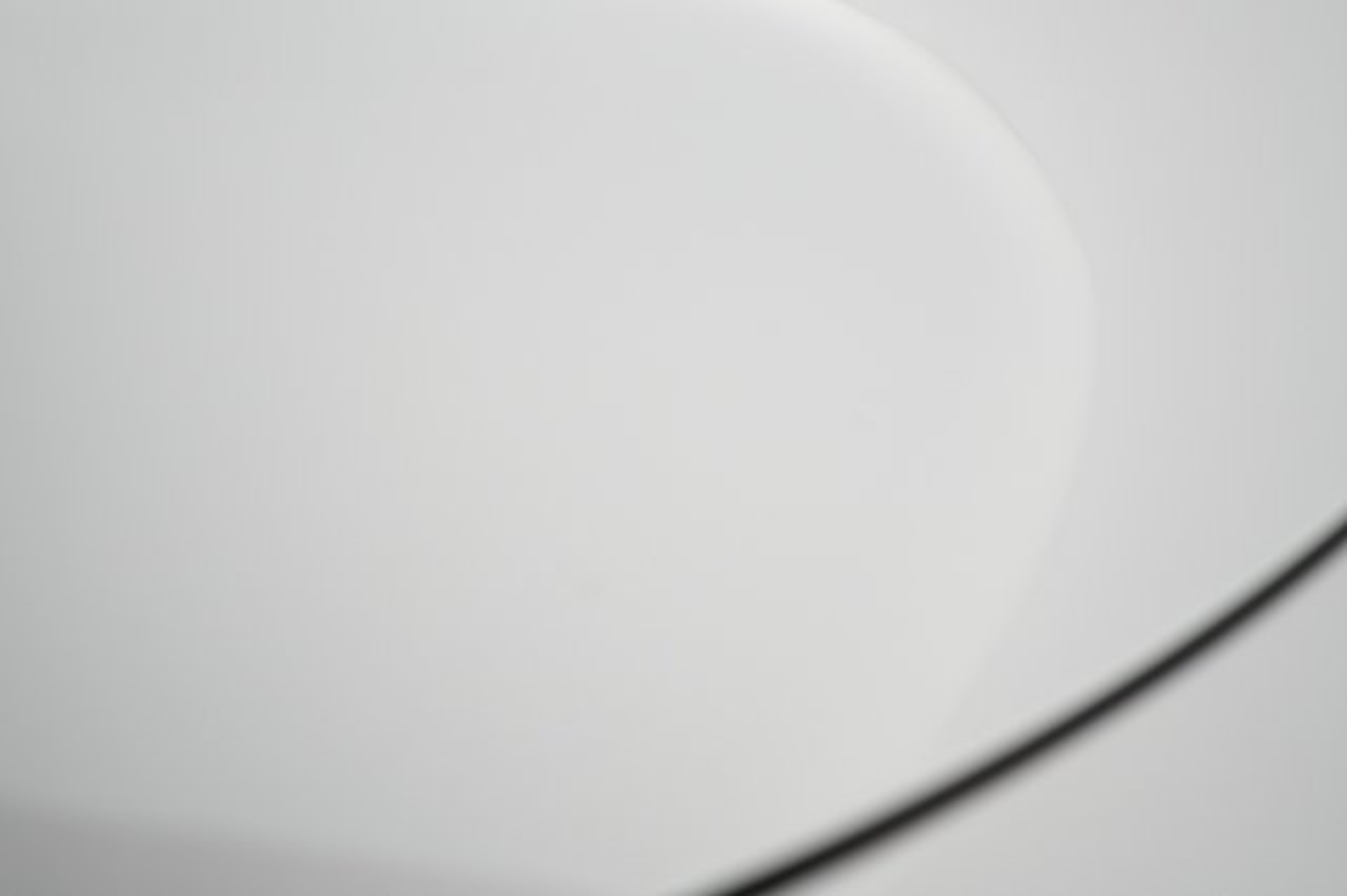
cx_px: 674
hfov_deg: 65.5
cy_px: 448
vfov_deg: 46.4
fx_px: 1047
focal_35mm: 28
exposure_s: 1/100
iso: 3200
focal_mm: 28
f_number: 5.6
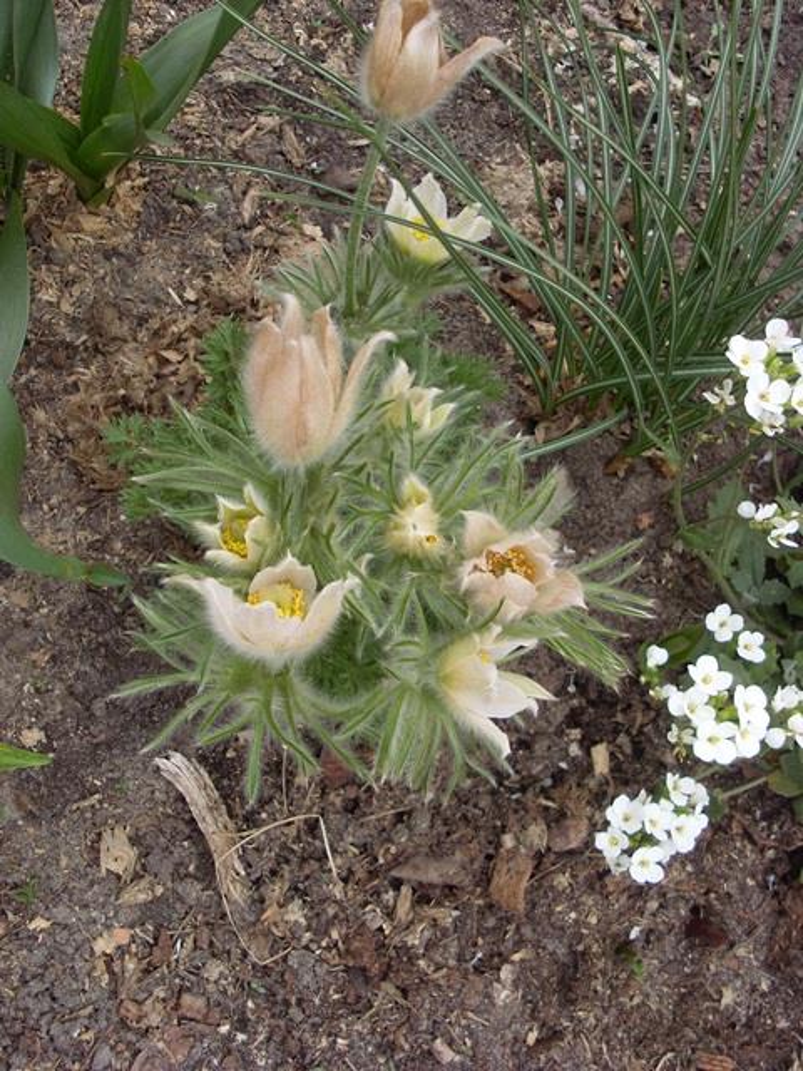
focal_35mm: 38
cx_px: 402
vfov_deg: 49.0
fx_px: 1175
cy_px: 536
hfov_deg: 37.7
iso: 80
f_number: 3
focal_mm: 6.3
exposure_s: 1/250
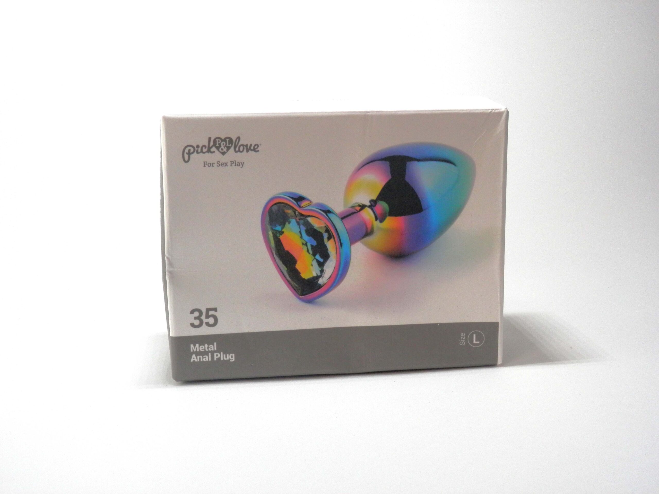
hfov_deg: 42.1
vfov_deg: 32.2
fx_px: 857
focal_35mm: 45
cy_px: 247
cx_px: 330
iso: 160
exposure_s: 1/80
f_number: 3.8
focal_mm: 8
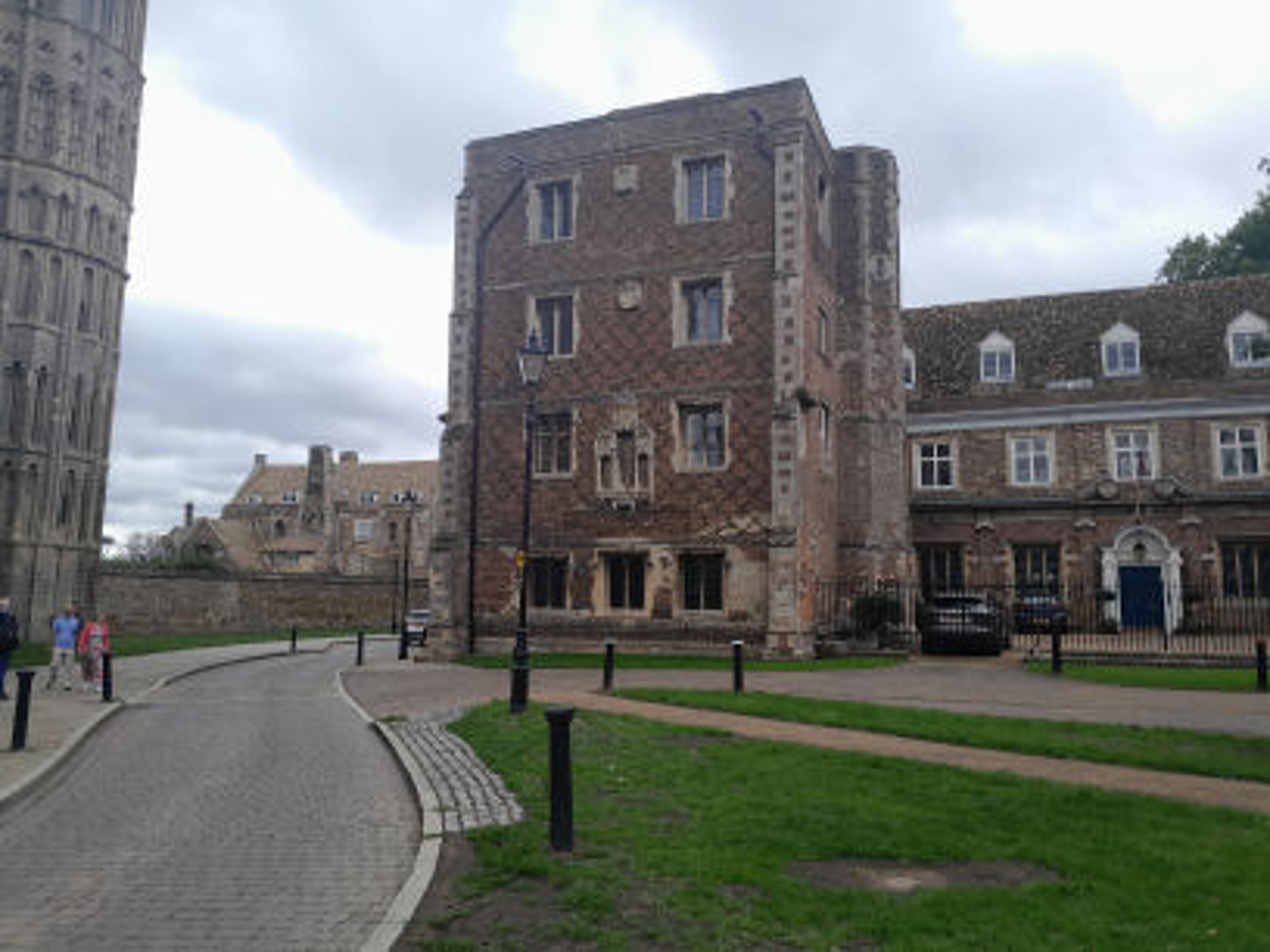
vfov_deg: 53.1
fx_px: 954
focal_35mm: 26
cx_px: 635
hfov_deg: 67.3
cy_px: 476
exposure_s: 1/292
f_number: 1.8
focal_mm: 3.98
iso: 40
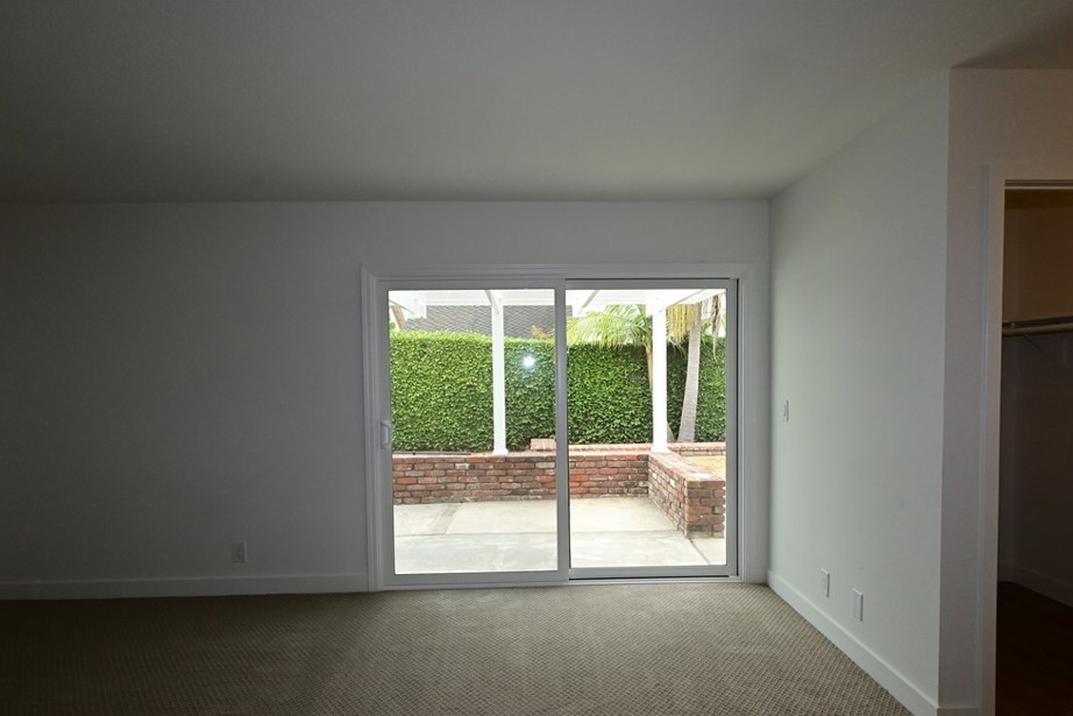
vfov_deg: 59.8
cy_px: 395
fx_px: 621
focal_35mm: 21
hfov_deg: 81.6
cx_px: 549
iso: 800
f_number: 11
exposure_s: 1/100
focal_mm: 12.5
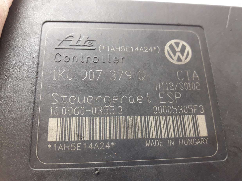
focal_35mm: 28
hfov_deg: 63.5
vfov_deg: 49.7
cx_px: 121
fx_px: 196
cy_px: 90
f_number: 1.9
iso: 160
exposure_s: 1/20
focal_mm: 3.7
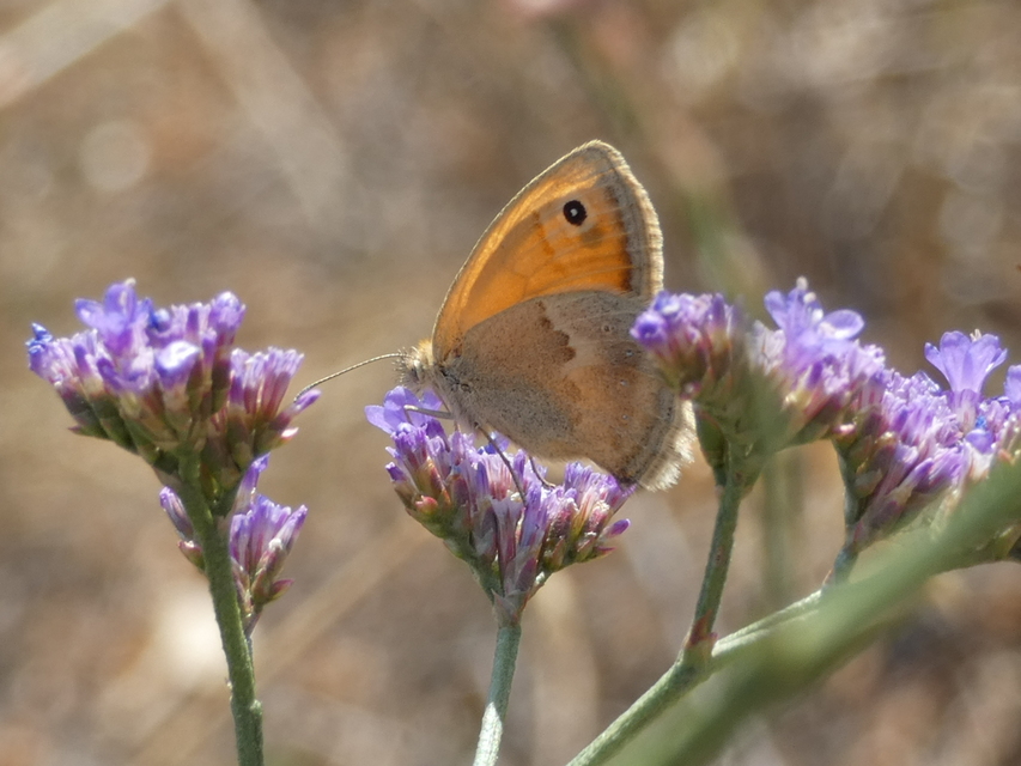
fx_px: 3982
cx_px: 510
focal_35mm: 135
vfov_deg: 11.0
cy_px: 383
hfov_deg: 14.6
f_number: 5.3
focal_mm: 24.2
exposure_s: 1/100
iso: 80
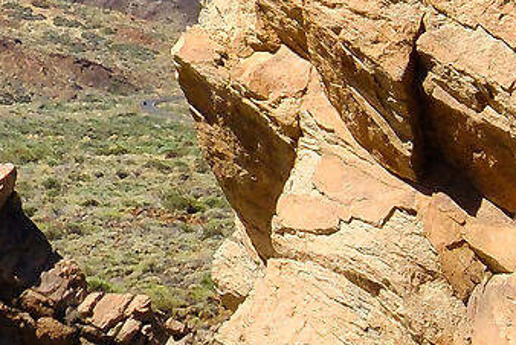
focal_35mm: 312
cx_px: -1150
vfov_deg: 4.3
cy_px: -417
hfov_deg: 6.0
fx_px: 4476
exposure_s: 1/250
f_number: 13
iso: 1250
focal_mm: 29.2
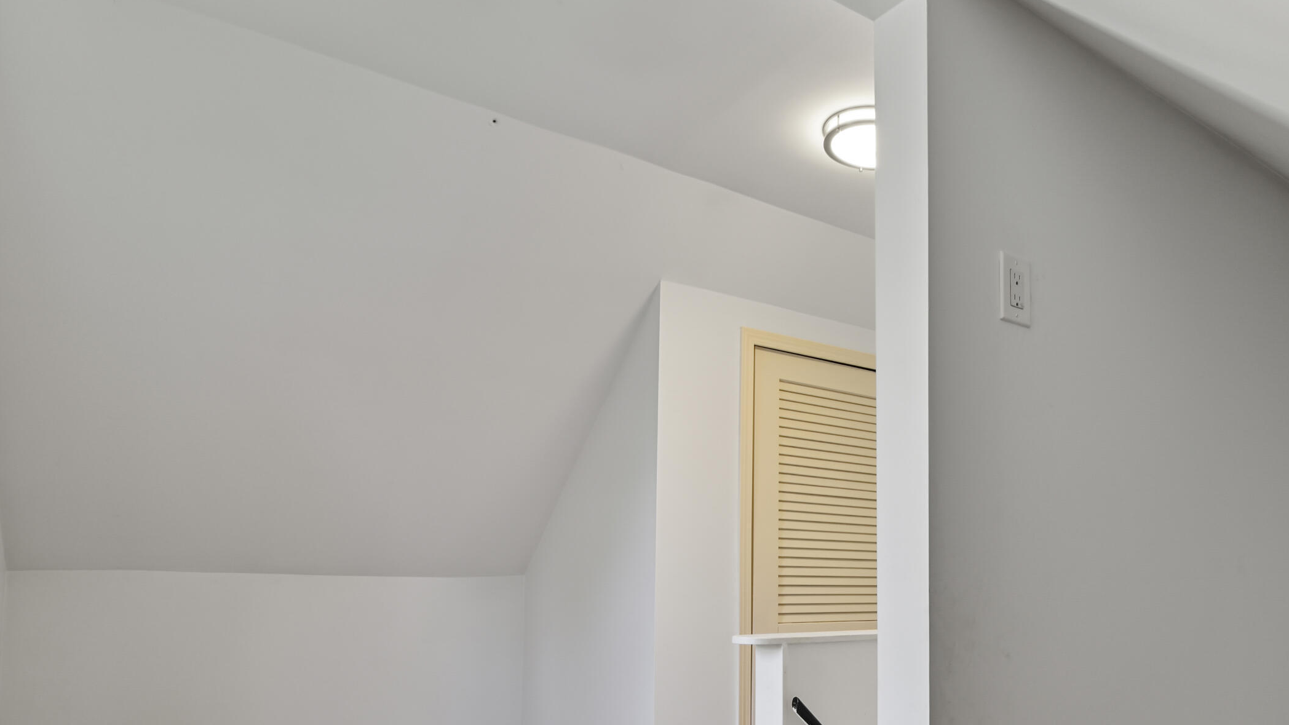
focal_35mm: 24
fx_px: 820
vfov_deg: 45.0
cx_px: 911
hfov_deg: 72.7
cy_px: 593
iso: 400
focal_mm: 16
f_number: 8
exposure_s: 1/1.67
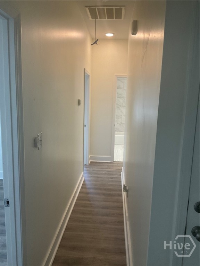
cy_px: 133
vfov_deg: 61.7
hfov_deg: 48.2
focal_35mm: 29
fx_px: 223
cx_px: 100
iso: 64
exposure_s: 1/60
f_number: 1.8
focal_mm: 3
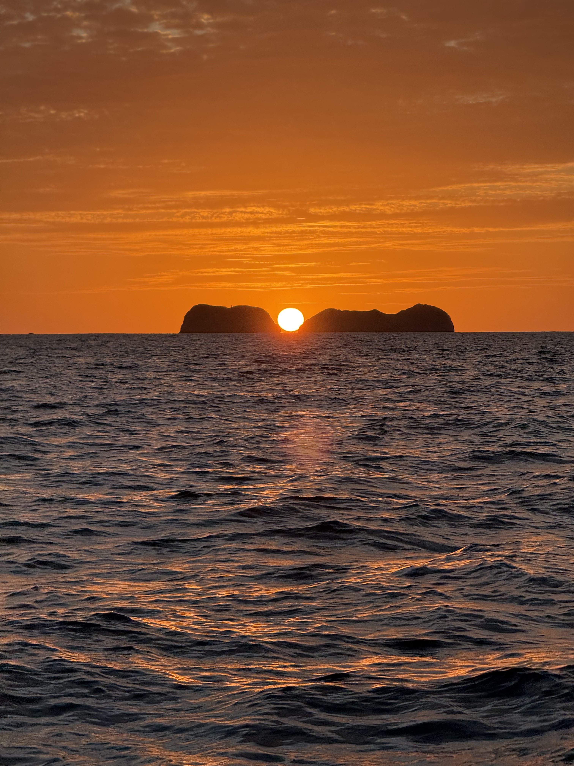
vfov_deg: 16.4
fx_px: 2653
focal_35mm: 120
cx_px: 287
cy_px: 383
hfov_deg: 12.3
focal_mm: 15.66
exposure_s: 1/891
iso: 64
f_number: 2.8
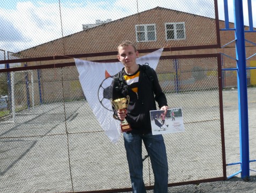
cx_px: 138
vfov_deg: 35.1
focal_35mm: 41
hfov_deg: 45.7
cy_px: 104
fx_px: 303
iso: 100
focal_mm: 7.4
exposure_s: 1/250
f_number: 5.6
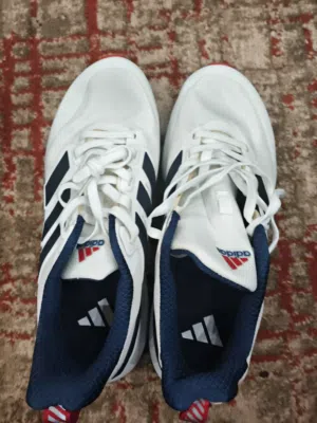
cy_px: 212
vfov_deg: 73.9
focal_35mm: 23
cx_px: 158
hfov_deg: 58.9
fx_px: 281
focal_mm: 4.09
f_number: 1.6
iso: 2022
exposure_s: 1/25
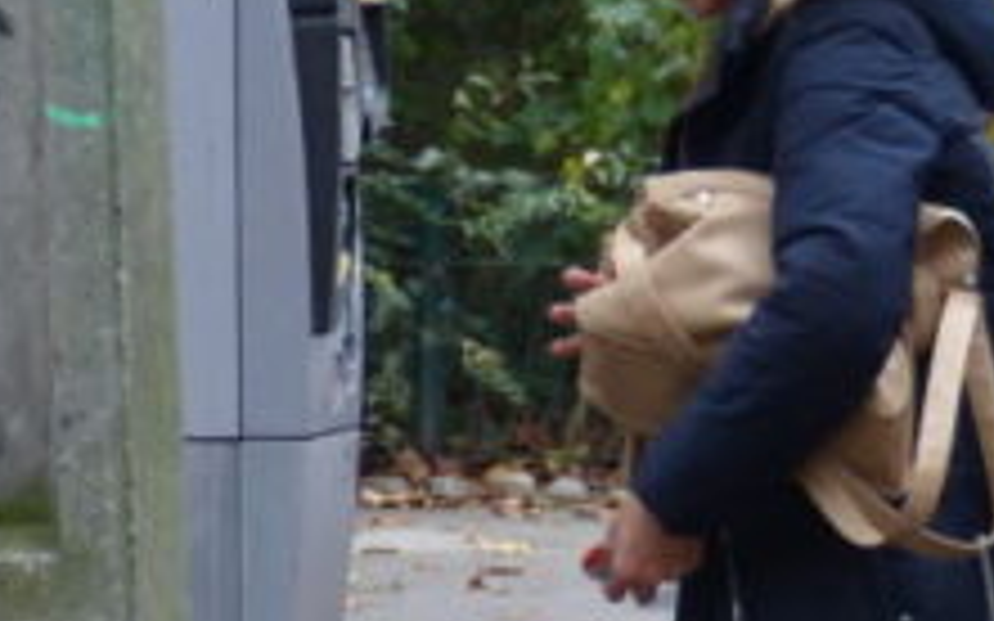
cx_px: 553
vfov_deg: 2.2
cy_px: 585
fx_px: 15979
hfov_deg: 3.6
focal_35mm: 590
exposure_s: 1/80
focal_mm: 28.7
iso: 100
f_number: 2.8
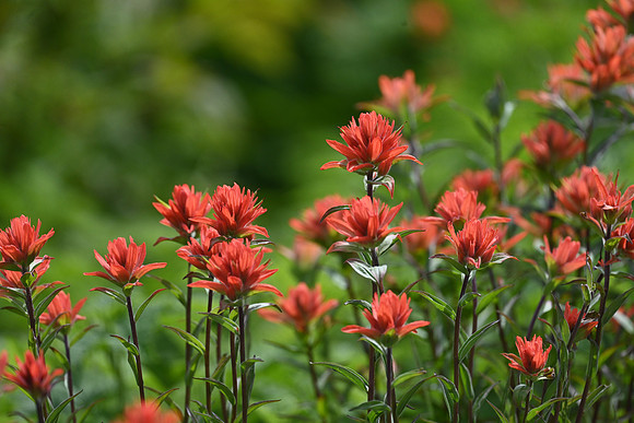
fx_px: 10569
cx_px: 317
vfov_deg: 2.3
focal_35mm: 600
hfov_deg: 3.4
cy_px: 212
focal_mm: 600
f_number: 6.3
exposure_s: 1/3200
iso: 1000
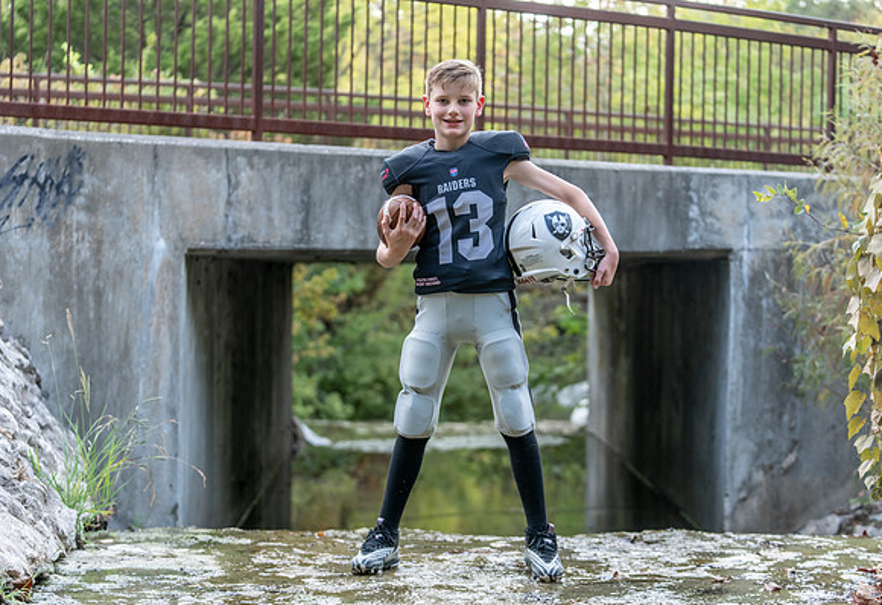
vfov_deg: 18.3
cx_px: 447
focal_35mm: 76
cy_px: 299
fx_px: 1883
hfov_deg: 26.4
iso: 640
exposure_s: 1/320
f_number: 2.8
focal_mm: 70
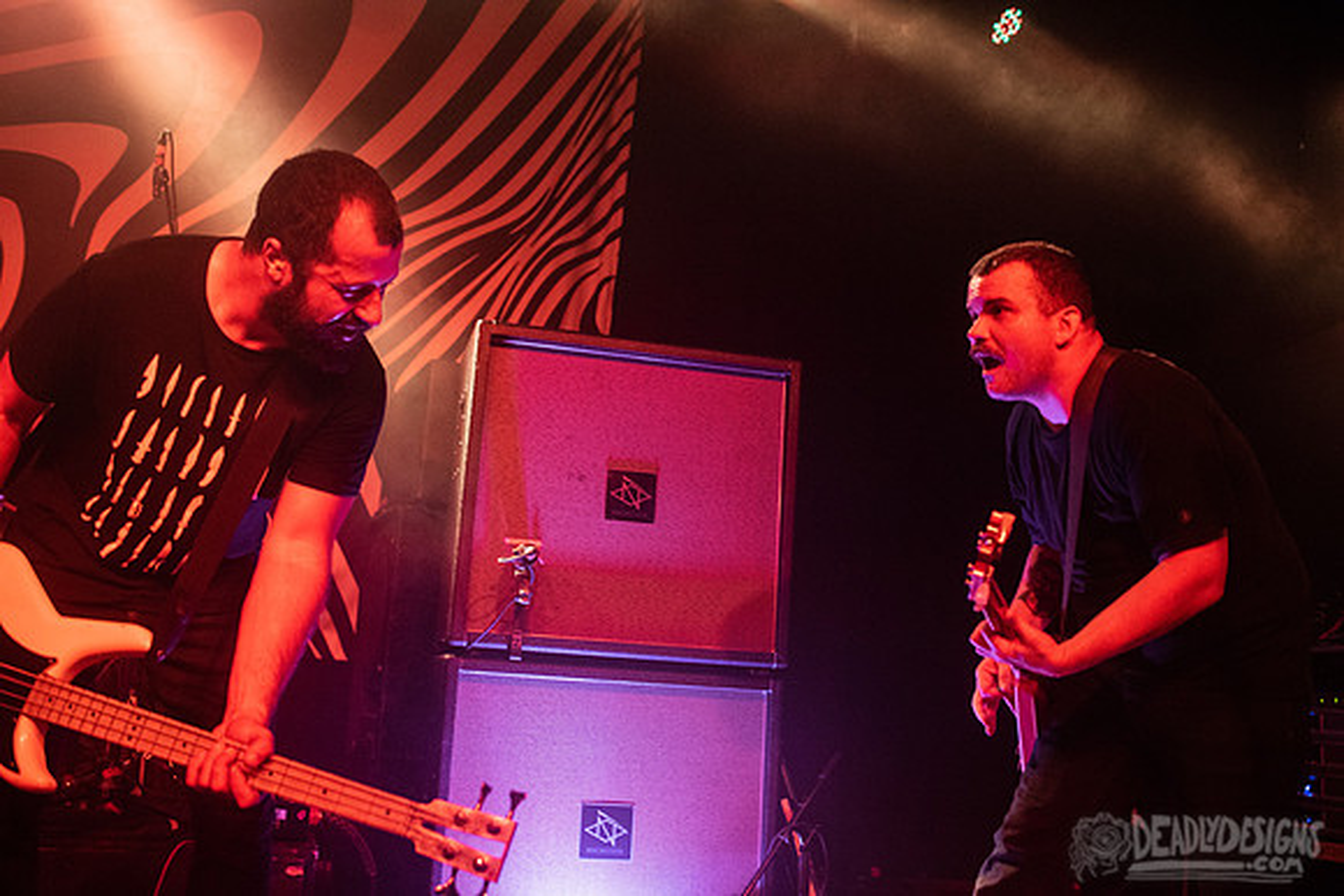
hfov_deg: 54.4
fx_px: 1307
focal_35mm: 35
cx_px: 672
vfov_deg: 37.9
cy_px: 448
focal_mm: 35
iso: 3200
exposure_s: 1/320
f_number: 3.2
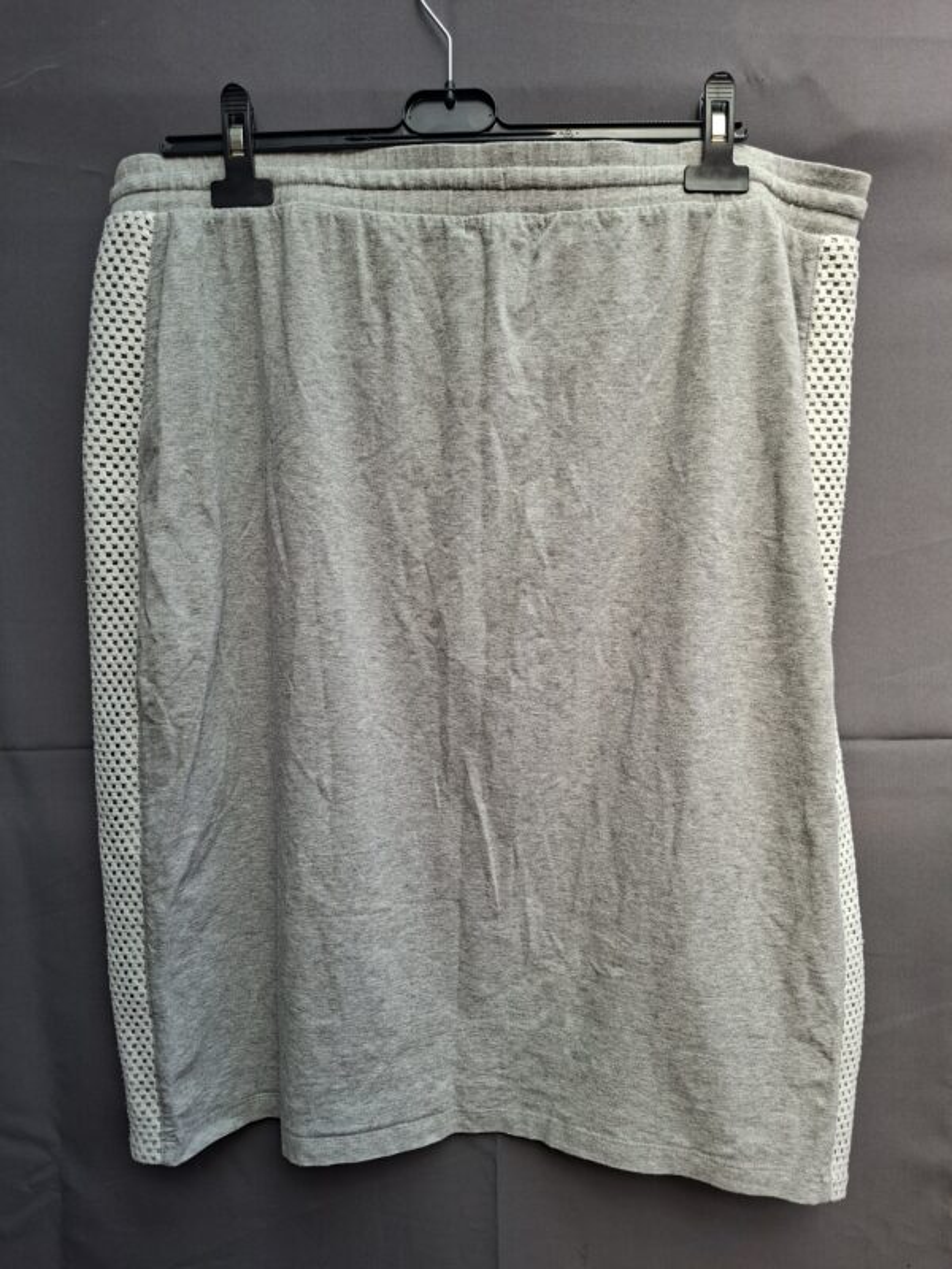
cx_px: 476
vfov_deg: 73.9
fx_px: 843
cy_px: 634
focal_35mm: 23
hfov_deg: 58.9
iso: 50
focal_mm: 5.54
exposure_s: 1/154
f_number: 1.8
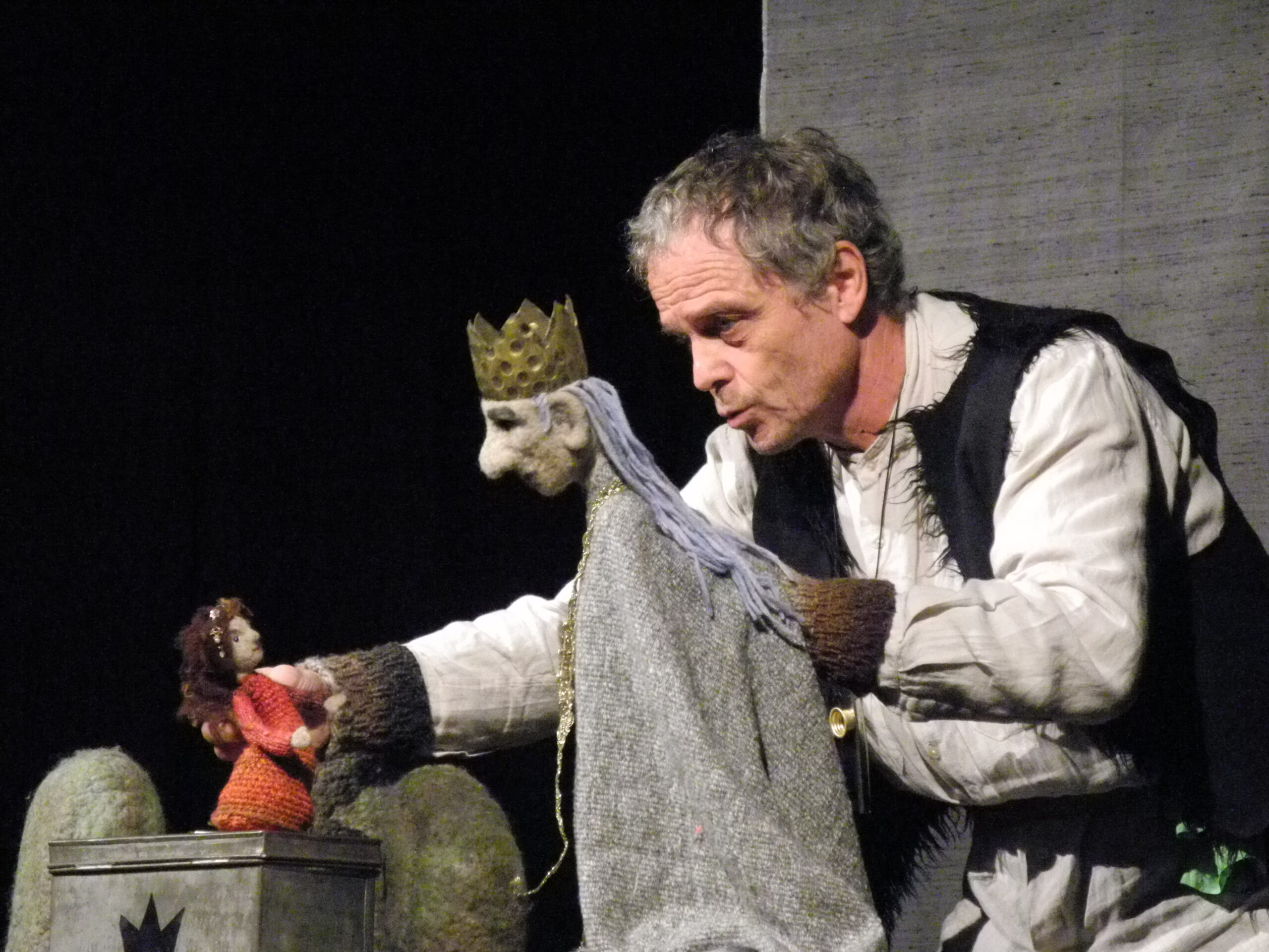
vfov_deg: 9.7
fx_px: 5609
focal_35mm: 153
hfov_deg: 12.9
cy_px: 476
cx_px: 634
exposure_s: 1/100
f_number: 5
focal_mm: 32.6
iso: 3200
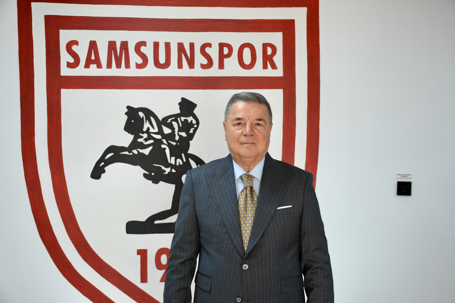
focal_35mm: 51
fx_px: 645
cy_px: 152
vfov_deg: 26.5
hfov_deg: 38.9
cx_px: 228
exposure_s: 1/100
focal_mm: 34
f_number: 5
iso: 800
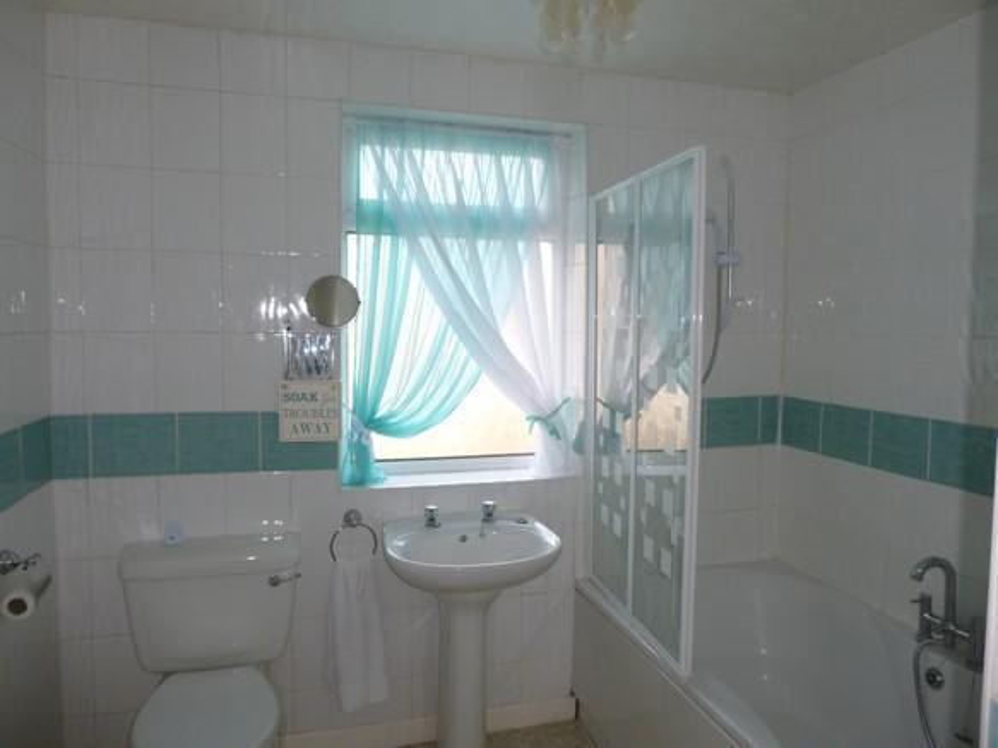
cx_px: 499
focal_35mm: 25
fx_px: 721
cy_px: 374
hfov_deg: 69.4
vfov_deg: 54.9
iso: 100
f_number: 3.1
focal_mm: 4.5
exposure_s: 1/60
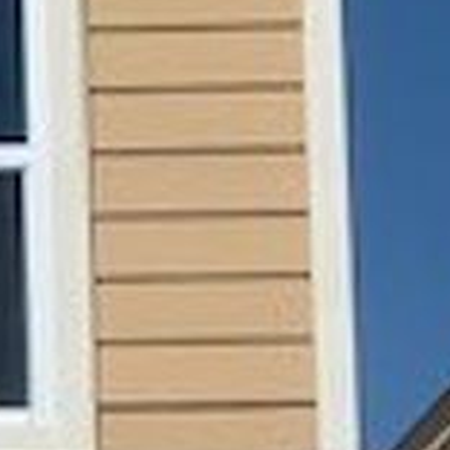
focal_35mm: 201
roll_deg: +0.6
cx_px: -669
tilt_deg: +7.5
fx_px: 2956
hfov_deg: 8.0
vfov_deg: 8.2
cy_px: 959
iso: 25
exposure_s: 1/3788
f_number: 1.8
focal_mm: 4.25
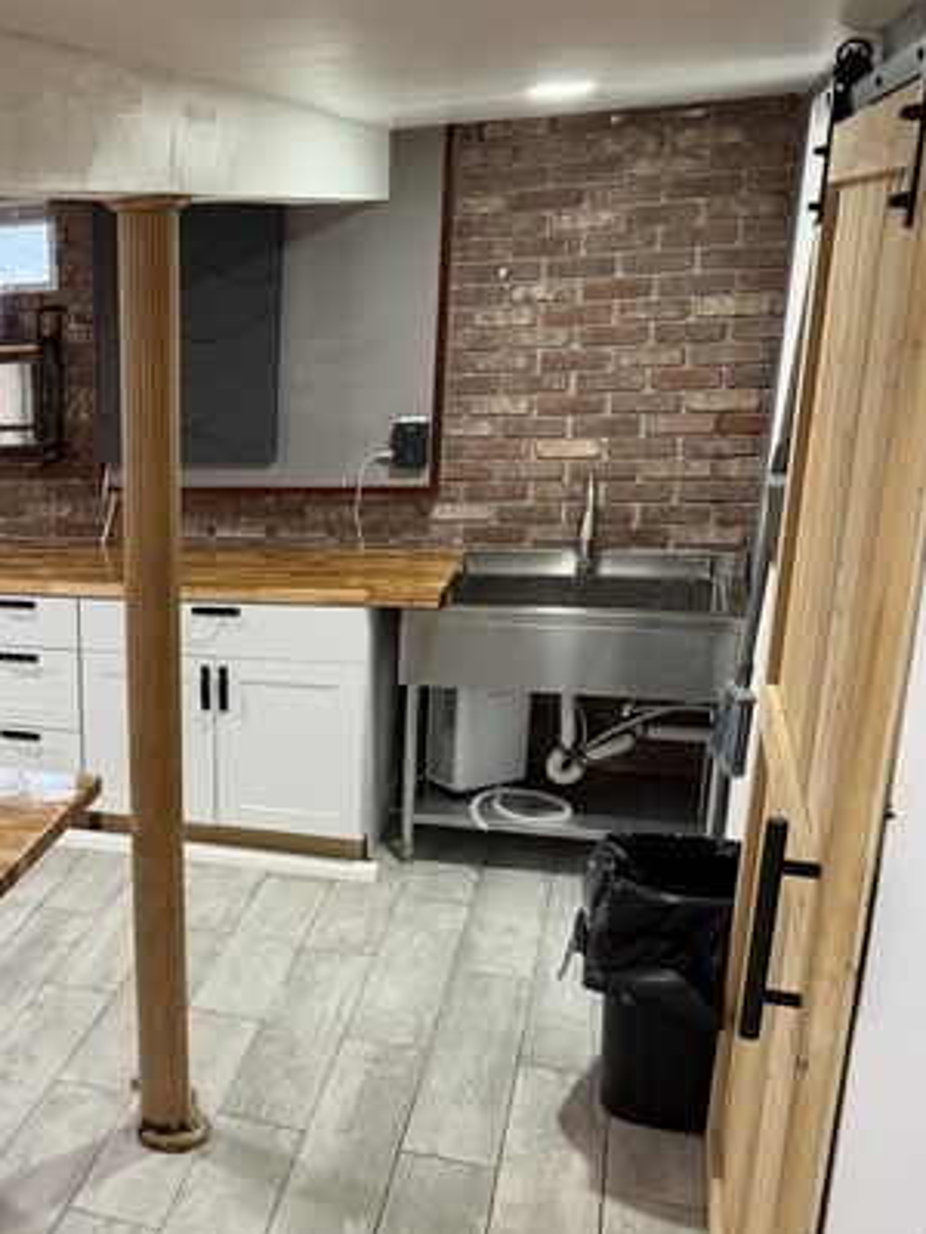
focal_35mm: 40
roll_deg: +3.9
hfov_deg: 32.2
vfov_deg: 46.5
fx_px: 1427
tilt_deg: -18.0
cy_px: 740
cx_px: -63
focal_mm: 6.76
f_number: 1.78
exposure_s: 1/60
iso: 250
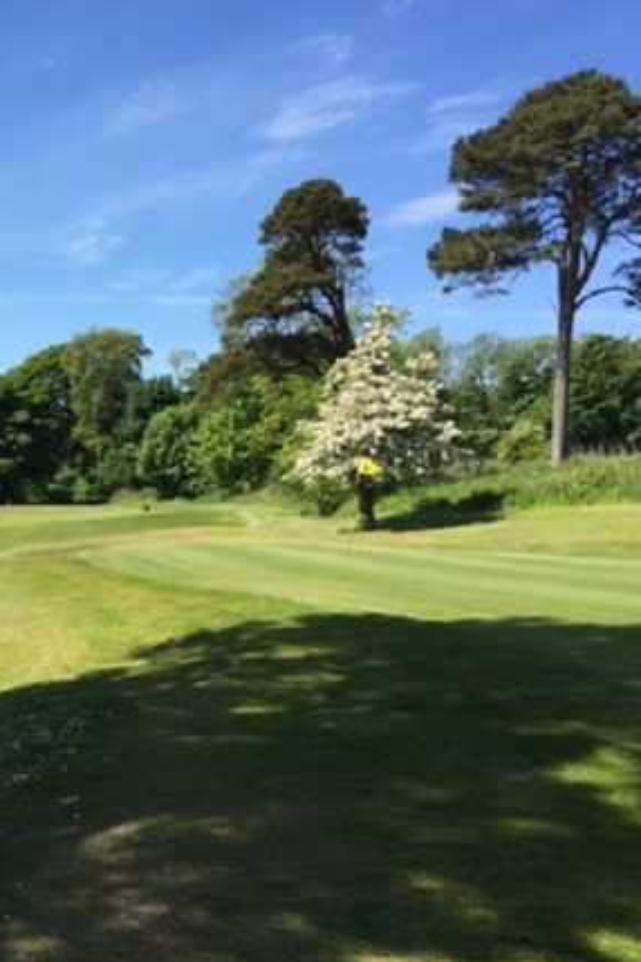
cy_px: 520
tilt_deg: -2.0
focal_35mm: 45
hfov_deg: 28.0
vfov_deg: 43.6
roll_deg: -4.1
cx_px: -4
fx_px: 1202
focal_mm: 4.15
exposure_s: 1/1464
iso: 32
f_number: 2.2
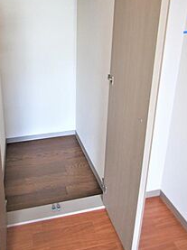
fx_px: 180
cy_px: 60
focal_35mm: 25
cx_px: 50
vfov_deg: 64.8
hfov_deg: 52.7
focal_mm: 10
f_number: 3.5
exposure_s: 1/30
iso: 250
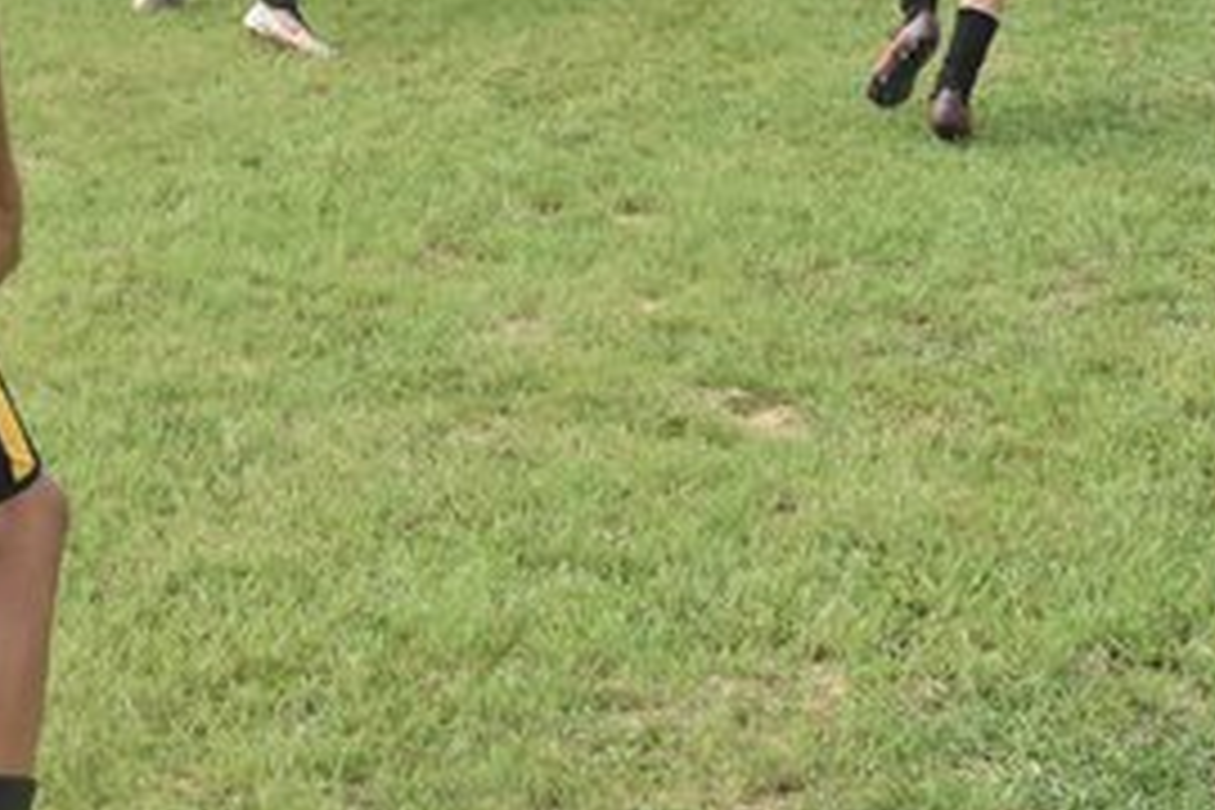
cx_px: 634
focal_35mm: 121
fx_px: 4083
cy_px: -20
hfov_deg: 16.9
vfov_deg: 11.2
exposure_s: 1/800
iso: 2000
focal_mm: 34
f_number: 14
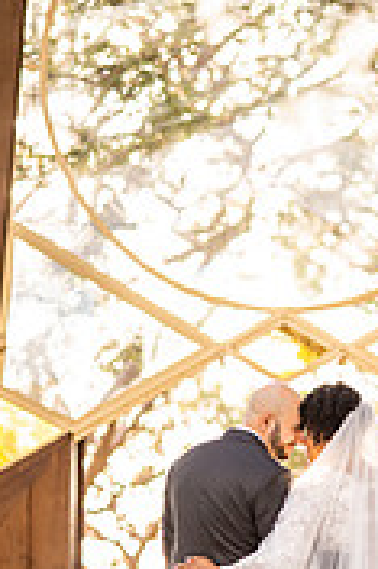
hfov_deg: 10.7
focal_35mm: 128
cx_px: 291
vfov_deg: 15.9
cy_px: 482
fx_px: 2020
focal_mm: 50
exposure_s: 1/1600
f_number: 1.4
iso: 500
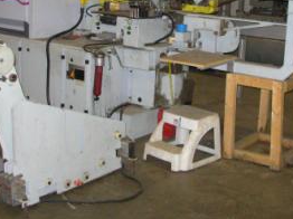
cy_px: 34
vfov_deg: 22.2
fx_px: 550
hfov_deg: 29.8
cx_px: 138
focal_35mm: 65
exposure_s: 1/93.2
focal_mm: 6.3
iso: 146
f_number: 2.9
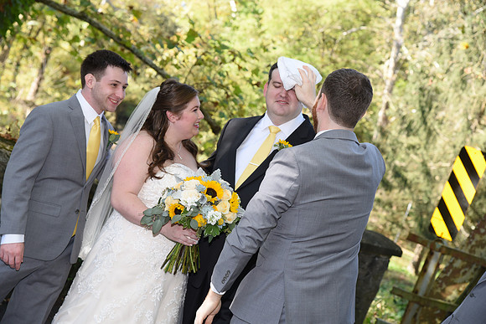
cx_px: 243
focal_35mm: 78
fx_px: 1053
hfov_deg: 26.0
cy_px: 162
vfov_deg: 17.5
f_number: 5.6
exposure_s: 1/200
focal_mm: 78
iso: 640
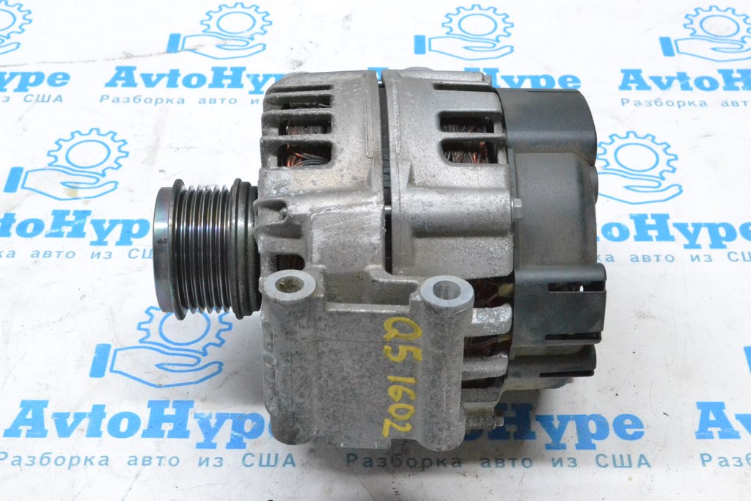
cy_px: 250
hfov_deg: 35.0
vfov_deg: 23.8
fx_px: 1189
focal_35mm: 57
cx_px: 376
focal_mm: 38
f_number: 13
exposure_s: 1/100
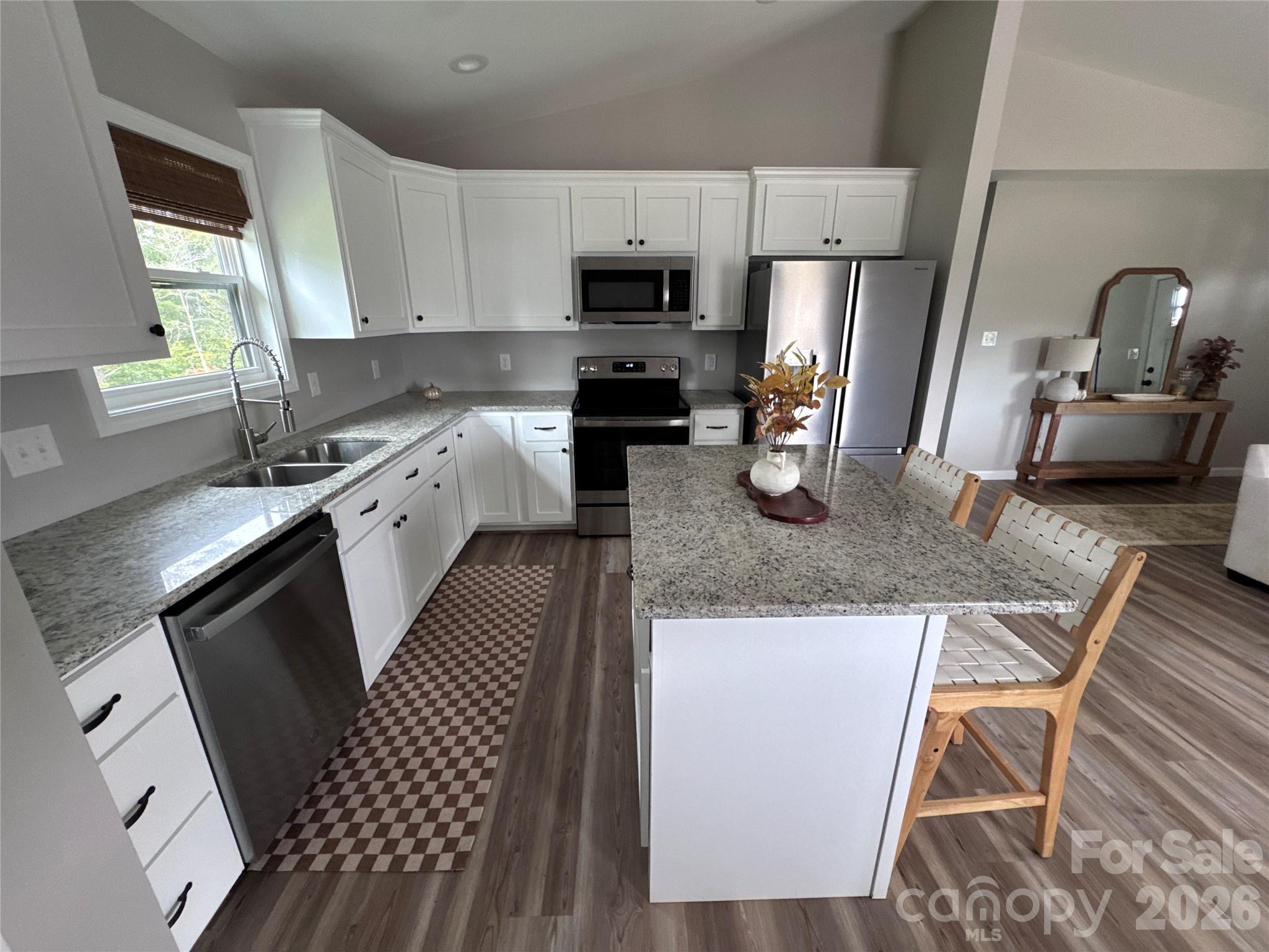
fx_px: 513
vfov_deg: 85.7
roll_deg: +0.6
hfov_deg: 102.1
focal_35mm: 14
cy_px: 476
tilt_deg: -17.5
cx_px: 634
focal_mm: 2.22
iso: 250
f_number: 2.2
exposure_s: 1/99
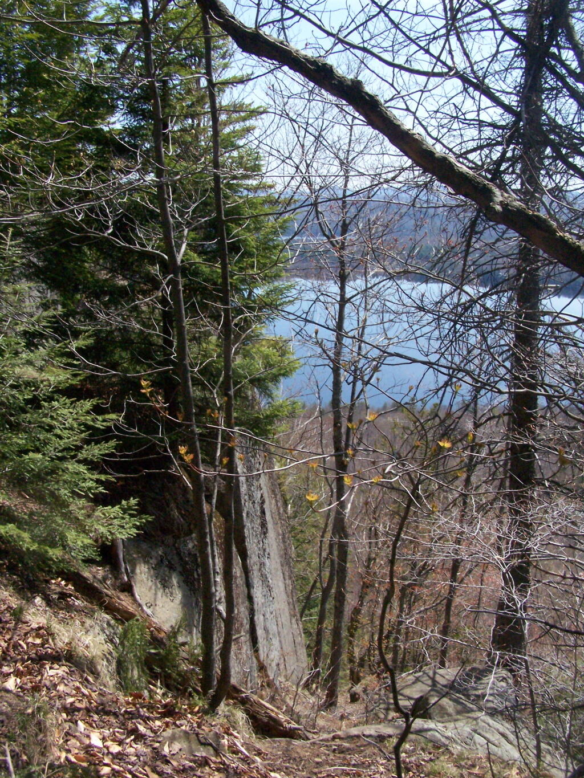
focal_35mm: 38
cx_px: 292
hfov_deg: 37.7
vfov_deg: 49.0
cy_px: 389
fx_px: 855
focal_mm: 6.3
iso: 400
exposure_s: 1/1250
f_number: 5.6
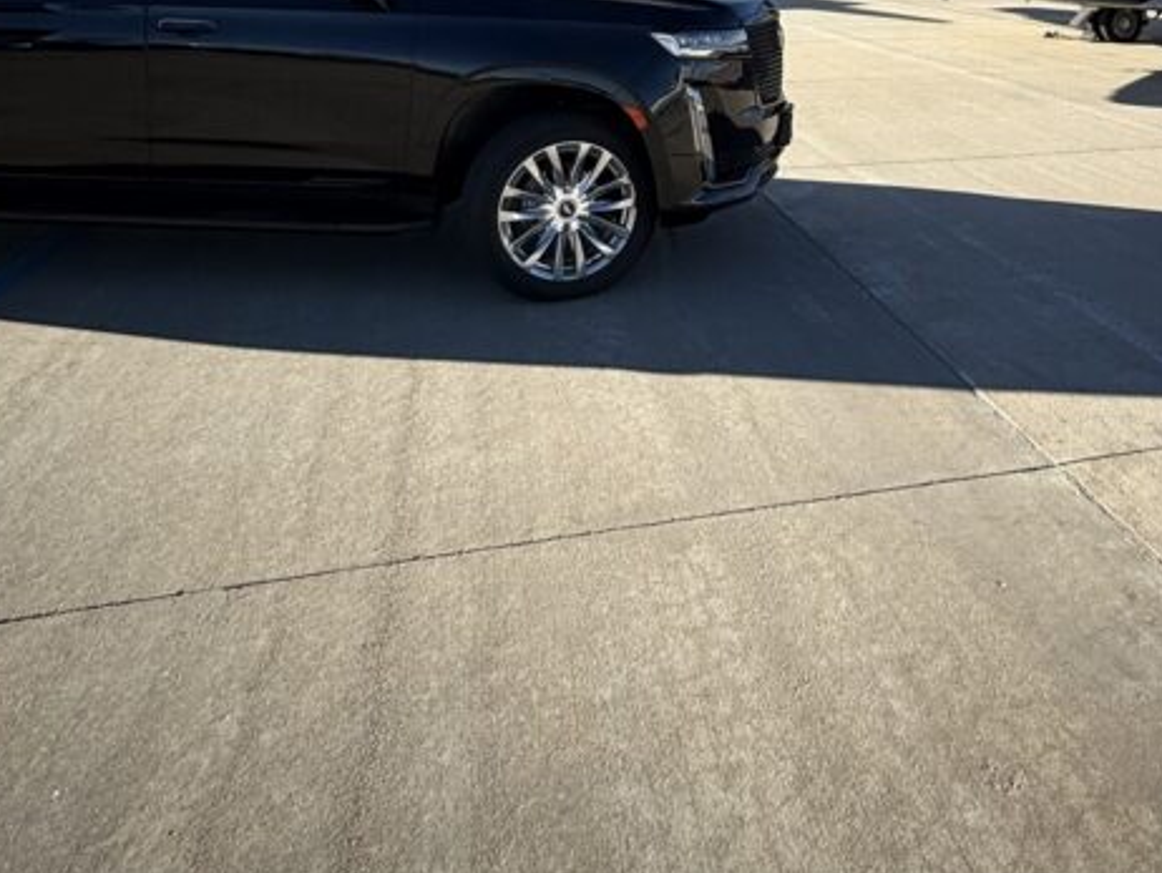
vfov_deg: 40.4
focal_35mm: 31
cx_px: 732
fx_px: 1041
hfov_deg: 57.6
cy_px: 20
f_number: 2.2
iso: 50
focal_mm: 2.22
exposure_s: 1/1368
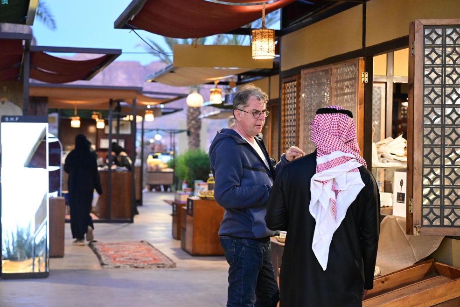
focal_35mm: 71
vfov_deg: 19.2
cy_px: 153
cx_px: 232
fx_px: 907
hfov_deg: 28.5
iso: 10000
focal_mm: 70
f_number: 4
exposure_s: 1/100
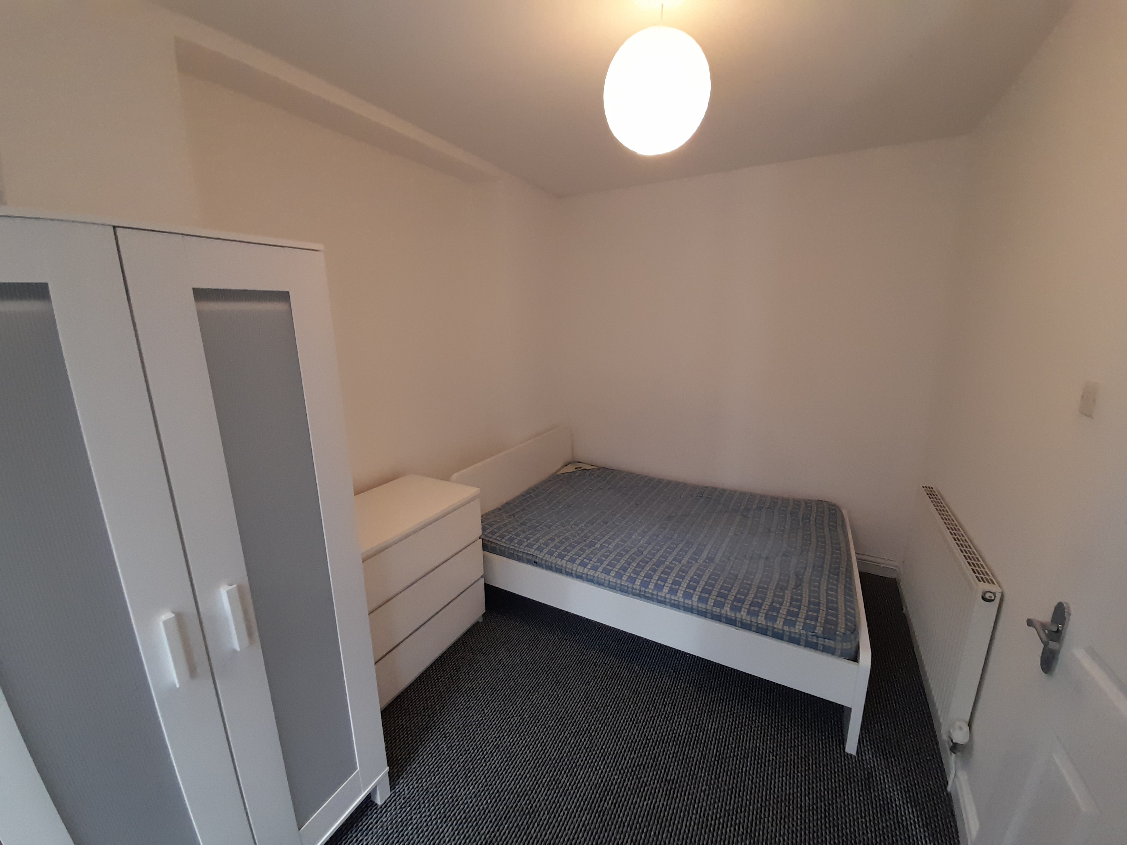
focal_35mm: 13
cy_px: 422
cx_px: 564
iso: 200
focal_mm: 1.42
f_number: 2.2
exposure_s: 1/50
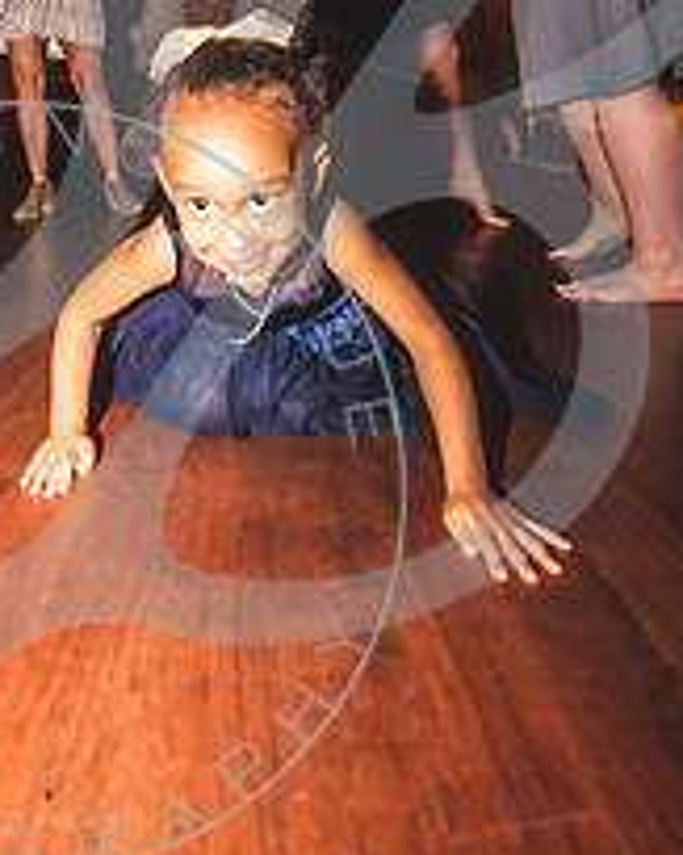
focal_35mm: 29
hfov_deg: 48.7
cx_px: 205
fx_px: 733
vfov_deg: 56.2
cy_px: 172
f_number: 11
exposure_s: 1/6
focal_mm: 14
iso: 1000
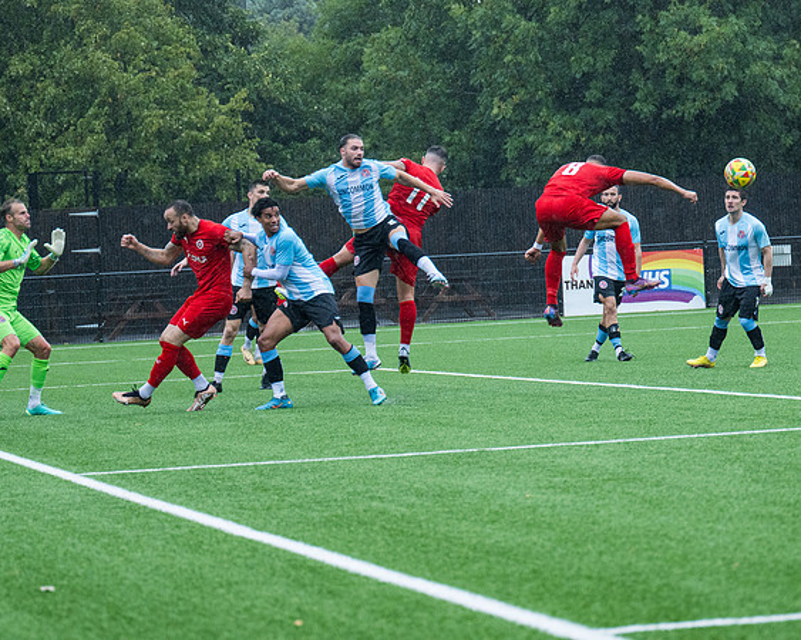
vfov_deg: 9.3
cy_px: 320
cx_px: 481
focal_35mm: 166
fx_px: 3925
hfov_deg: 11.6
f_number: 4
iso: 1000
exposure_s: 1/2500
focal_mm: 98
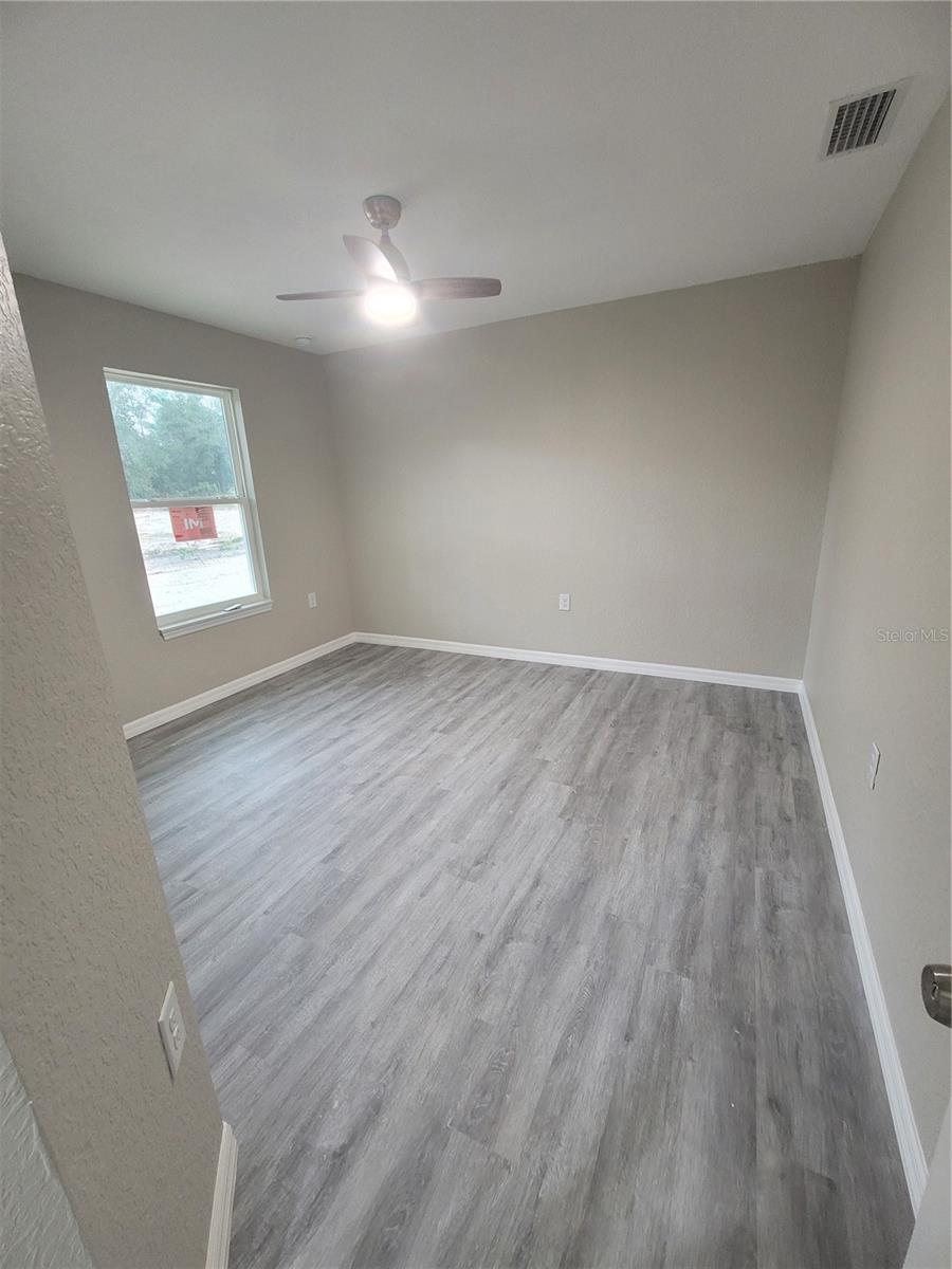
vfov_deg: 106.2
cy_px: 634
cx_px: 476
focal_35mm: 13
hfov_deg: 89.9
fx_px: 477
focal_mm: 2.2
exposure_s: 1/60
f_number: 2.2
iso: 400
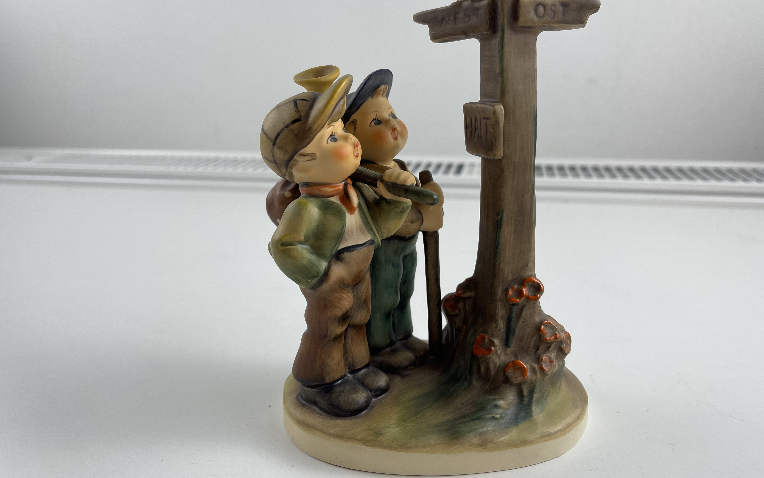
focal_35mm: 27
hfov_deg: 68.4
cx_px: 385
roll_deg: +0.7
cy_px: 196
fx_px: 562
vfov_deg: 45.8
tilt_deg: -15.2
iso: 32
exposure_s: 1/248
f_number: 1.6
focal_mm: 5.1
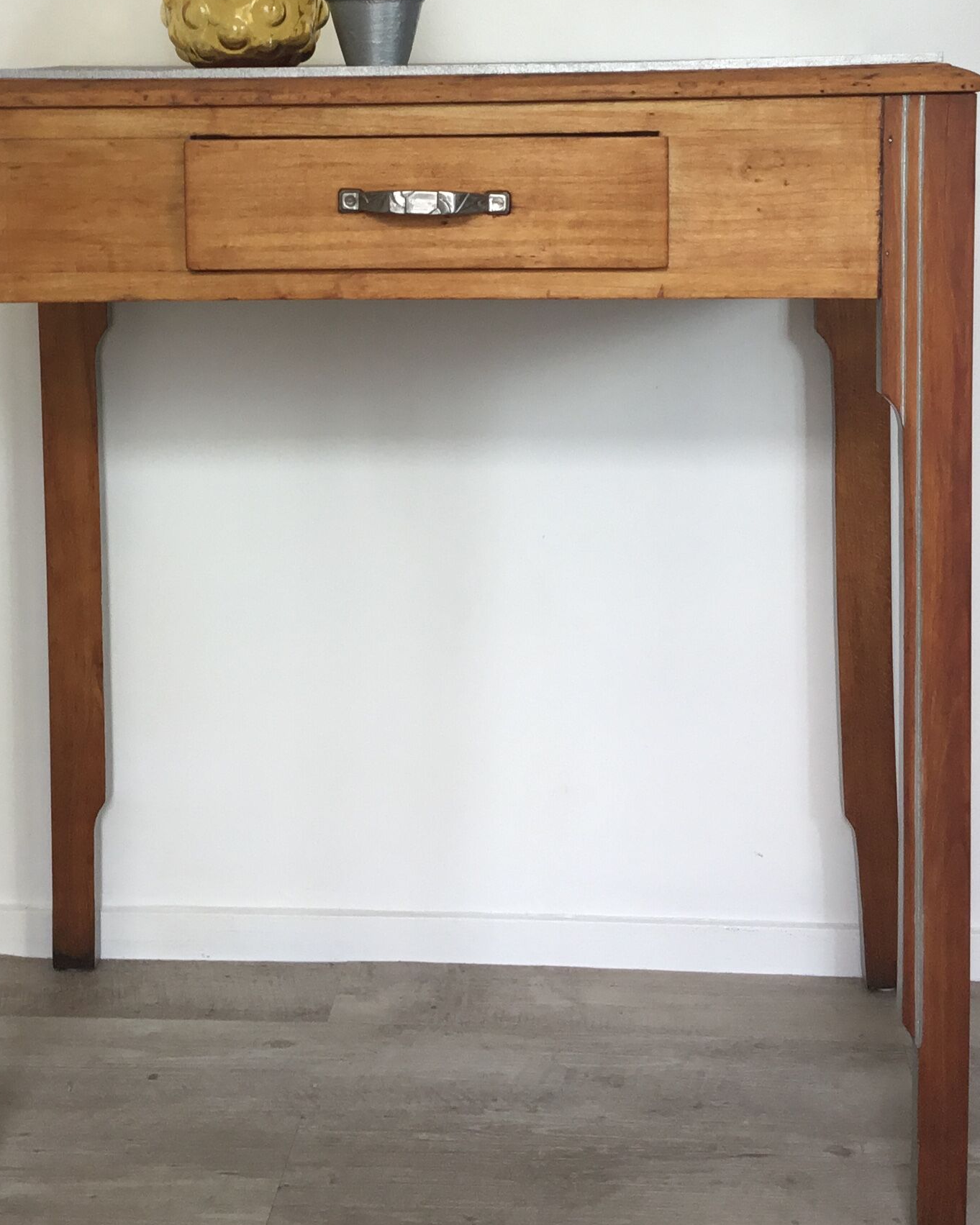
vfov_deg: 31.9
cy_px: 300
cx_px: 427
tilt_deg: -6.2
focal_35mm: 58
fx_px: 2103
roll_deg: -0.2
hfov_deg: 26.2
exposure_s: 1/33
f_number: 2.4
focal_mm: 3.3
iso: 25
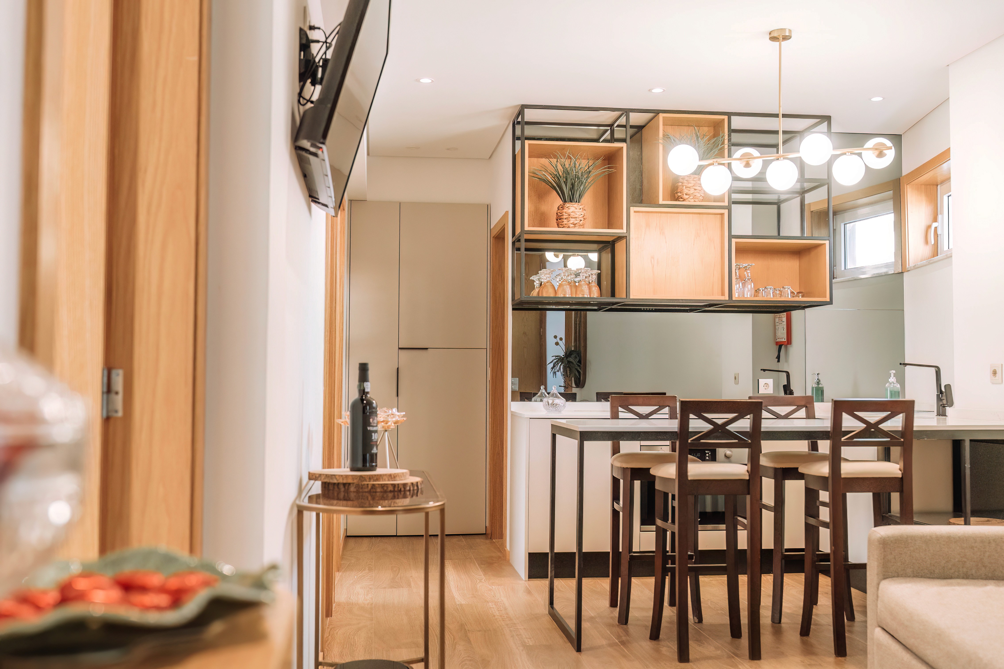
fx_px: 1004
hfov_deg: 53.1
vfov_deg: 36.9
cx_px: 502
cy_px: 334
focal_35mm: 36
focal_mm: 24
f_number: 3.2
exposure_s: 1/125
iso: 1600
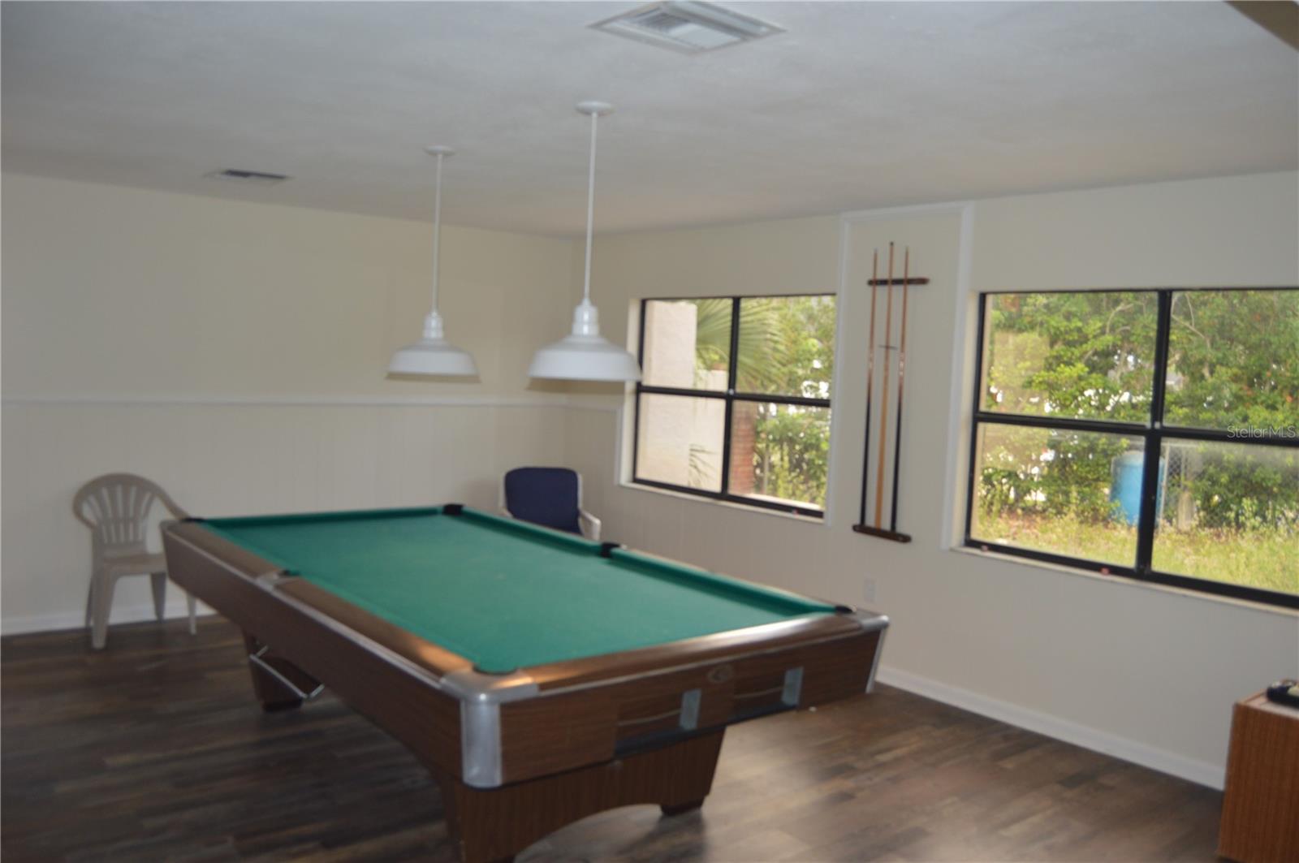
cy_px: 432
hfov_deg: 67.4
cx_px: 650
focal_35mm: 27
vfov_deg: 47.8
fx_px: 973
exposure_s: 1/60
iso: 400
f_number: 4
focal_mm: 18
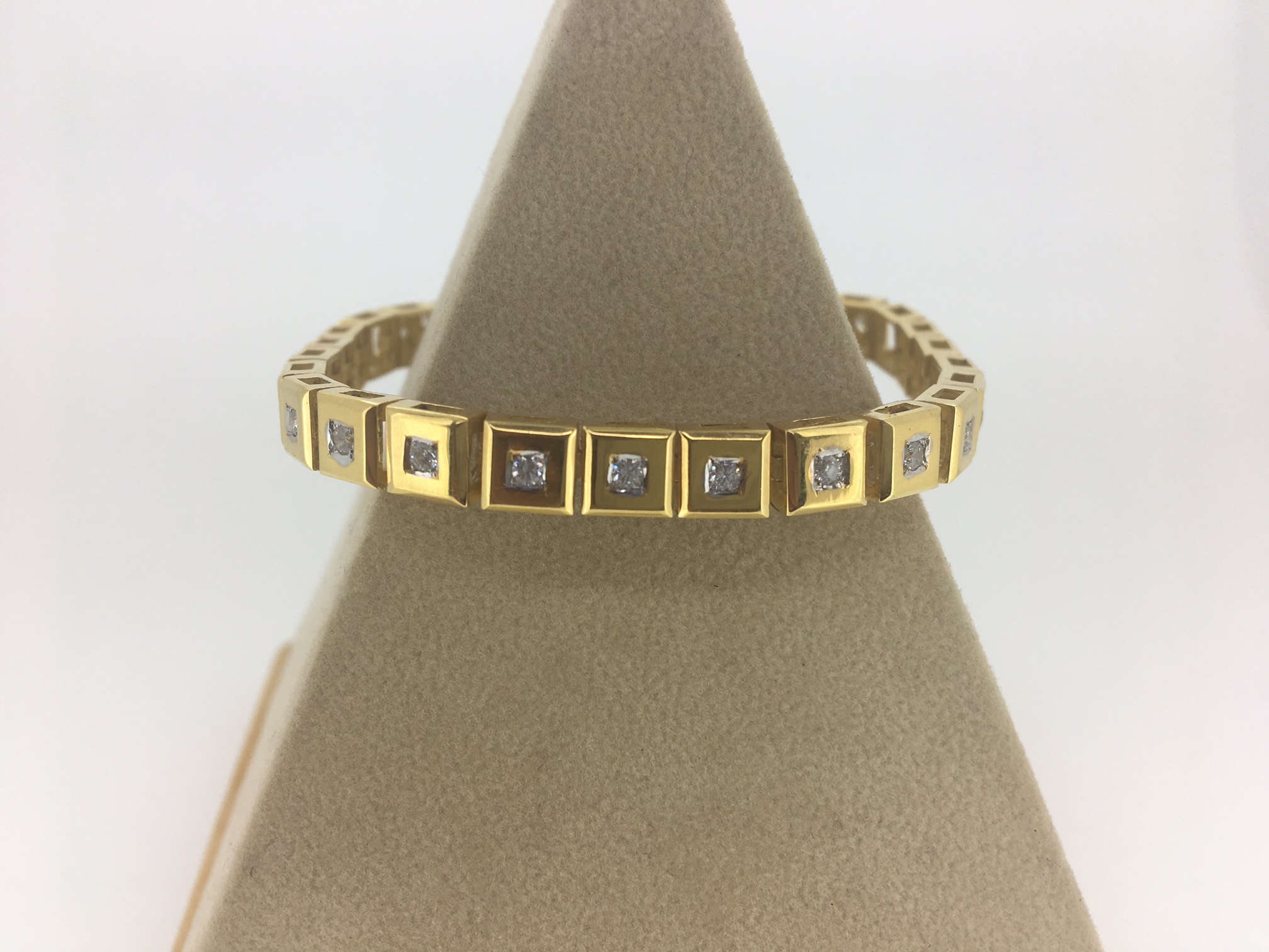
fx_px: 1063
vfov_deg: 48.2
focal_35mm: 29
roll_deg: -1.3
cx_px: 634
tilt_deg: -23.2
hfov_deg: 61.7
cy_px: 476
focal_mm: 4.15
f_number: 2.2
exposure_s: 1/112
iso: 25
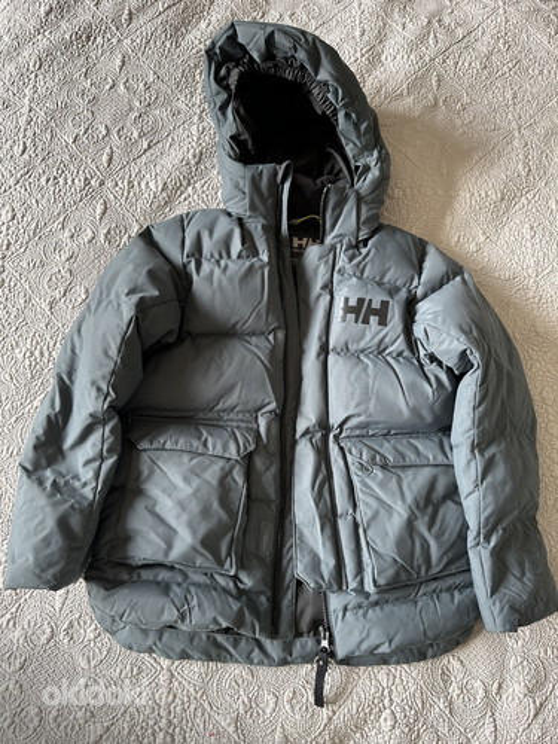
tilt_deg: -75.7
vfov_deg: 71.6
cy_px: 372
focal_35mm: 24
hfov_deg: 56.8
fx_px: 516
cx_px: 279
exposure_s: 1/121
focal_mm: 6.86
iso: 64
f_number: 1.78
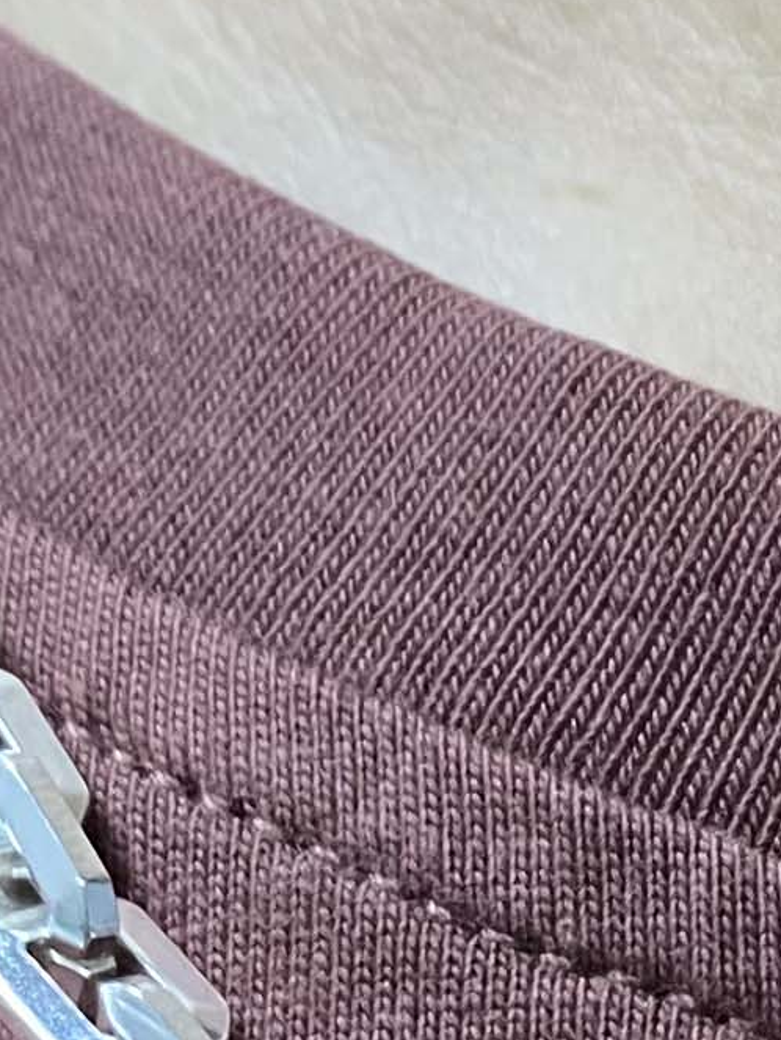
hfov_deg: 8.9
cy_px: 1321
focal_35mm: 158
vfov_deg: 12.2
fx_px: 4748
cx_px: 1480
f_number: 1.8
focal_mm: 4.25
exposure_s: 1/60
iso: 200
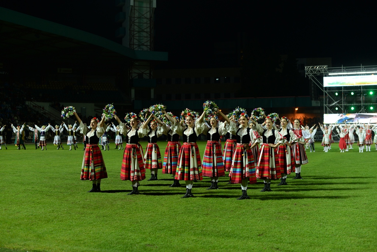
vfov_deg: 27.0
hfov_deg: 39.6
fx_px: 524
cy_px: 126
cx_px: 188
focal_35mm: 50
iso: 1000
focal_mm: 50
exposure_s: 1/400
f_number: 3.2
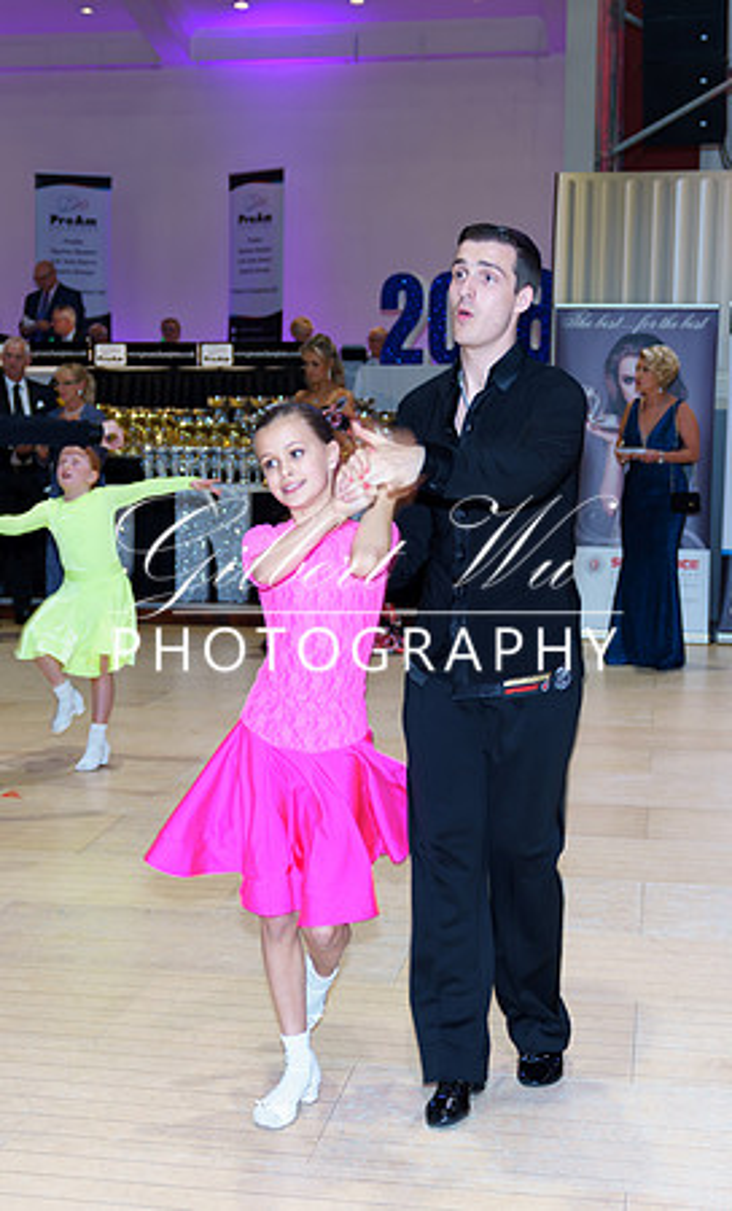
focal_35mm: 55
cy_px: 637
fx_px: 1805
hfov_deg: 22.9
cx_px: 305
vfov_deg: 37.1
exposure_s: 1/60
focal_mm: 34
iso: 200
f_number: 2.8
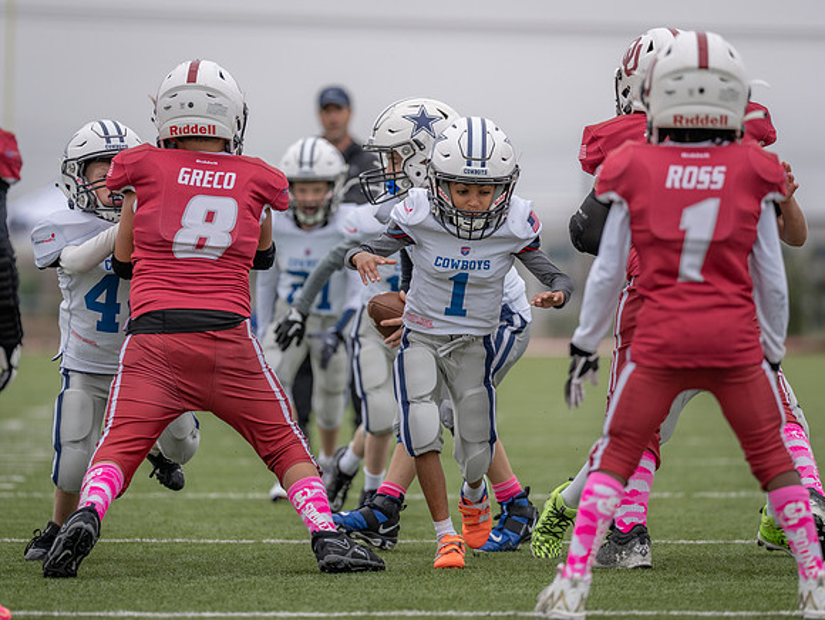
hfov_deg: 7.6
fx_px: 6249
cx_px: 401
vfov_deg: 5.7
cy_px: 317
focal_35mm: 262
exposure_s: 1/1250
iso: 200
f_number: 2.8
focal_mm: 200
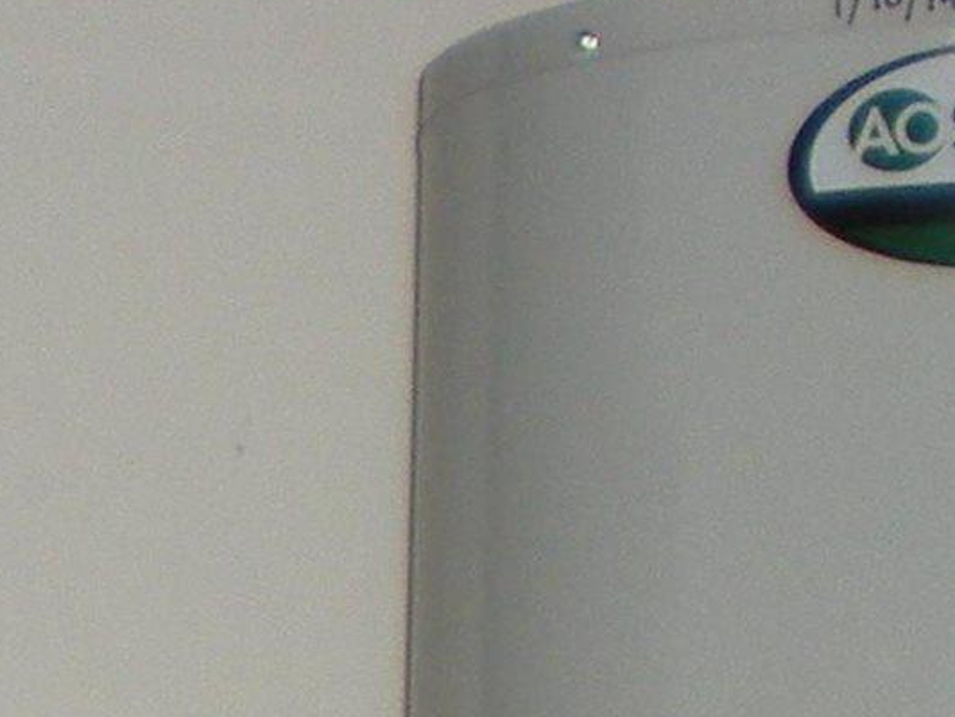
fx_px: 6043
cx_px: -801
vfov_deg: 6.3
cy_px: 1954
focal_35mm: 219
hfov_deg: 8.7
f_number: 3.1
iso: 144
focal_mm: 6.3
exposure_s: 1/60
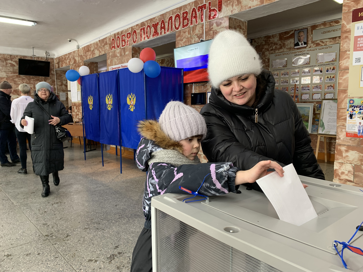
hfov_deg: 67.3
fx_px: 273
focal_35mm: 26
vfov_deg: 53.1
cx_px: 182
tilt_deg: -6.9
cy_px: 136
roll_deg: +0.0
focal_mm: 4.25
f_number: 1.8
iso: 80
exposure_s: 1/50
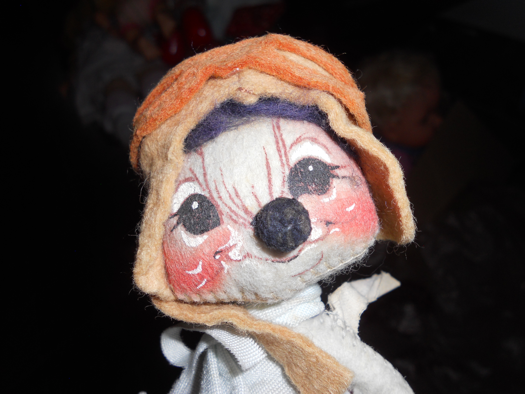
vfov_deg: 44.2
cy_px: 197
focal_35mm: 32
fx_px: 485
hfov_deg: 56.8
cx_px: 262
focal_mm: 5.8
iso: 80
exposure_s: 1/25
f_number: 8.8
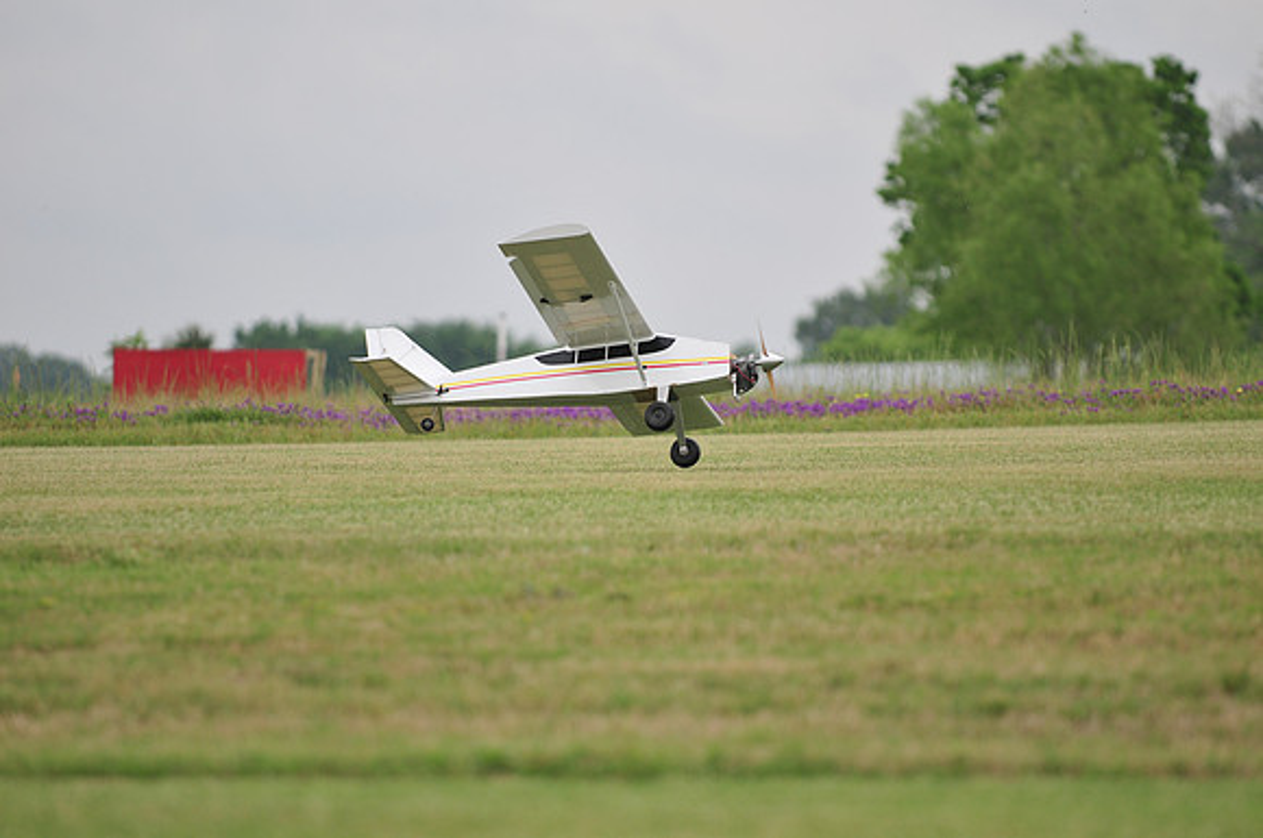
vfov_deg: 4.6
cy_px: 419
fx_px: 10510
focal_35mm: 300
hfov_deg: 6.9
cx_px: 632
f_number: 2.8
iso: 200
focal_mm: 200
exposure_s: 1/2500
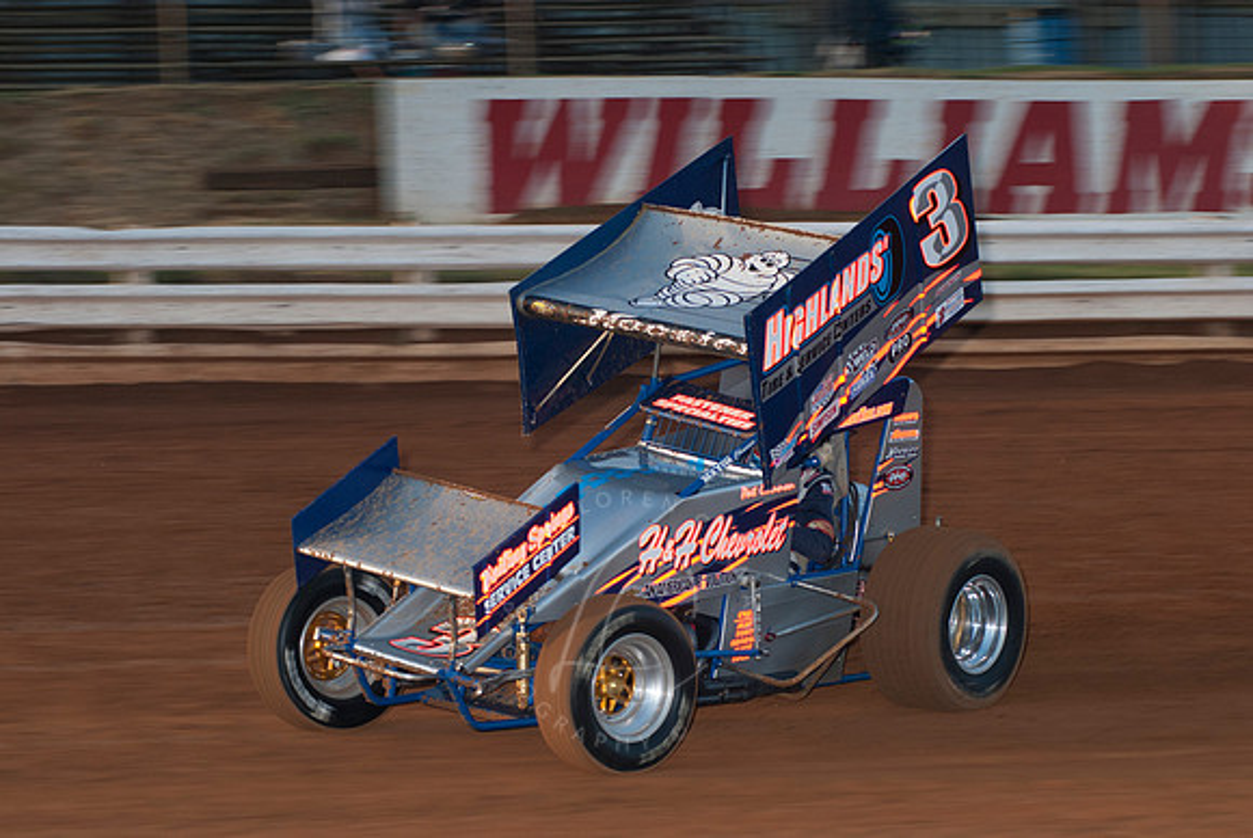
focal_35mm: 129
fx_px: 4494
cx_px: 626
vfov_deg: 10.7
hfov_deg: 15.9
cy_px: 419
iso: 200
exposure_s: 1/320
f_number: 4.5
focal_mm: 86
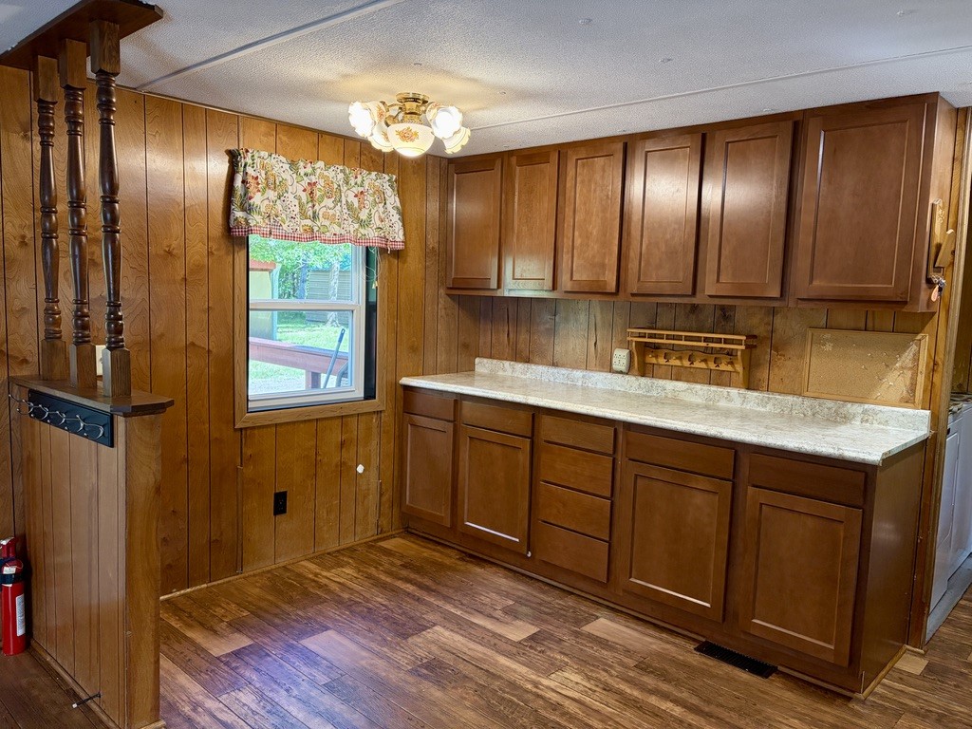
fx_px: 730
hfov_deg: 67.3
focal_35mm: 26
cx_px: 486
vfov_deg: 53.1
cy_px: 364
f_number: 1.6
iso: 200
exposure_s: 1/120
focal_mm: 5.96
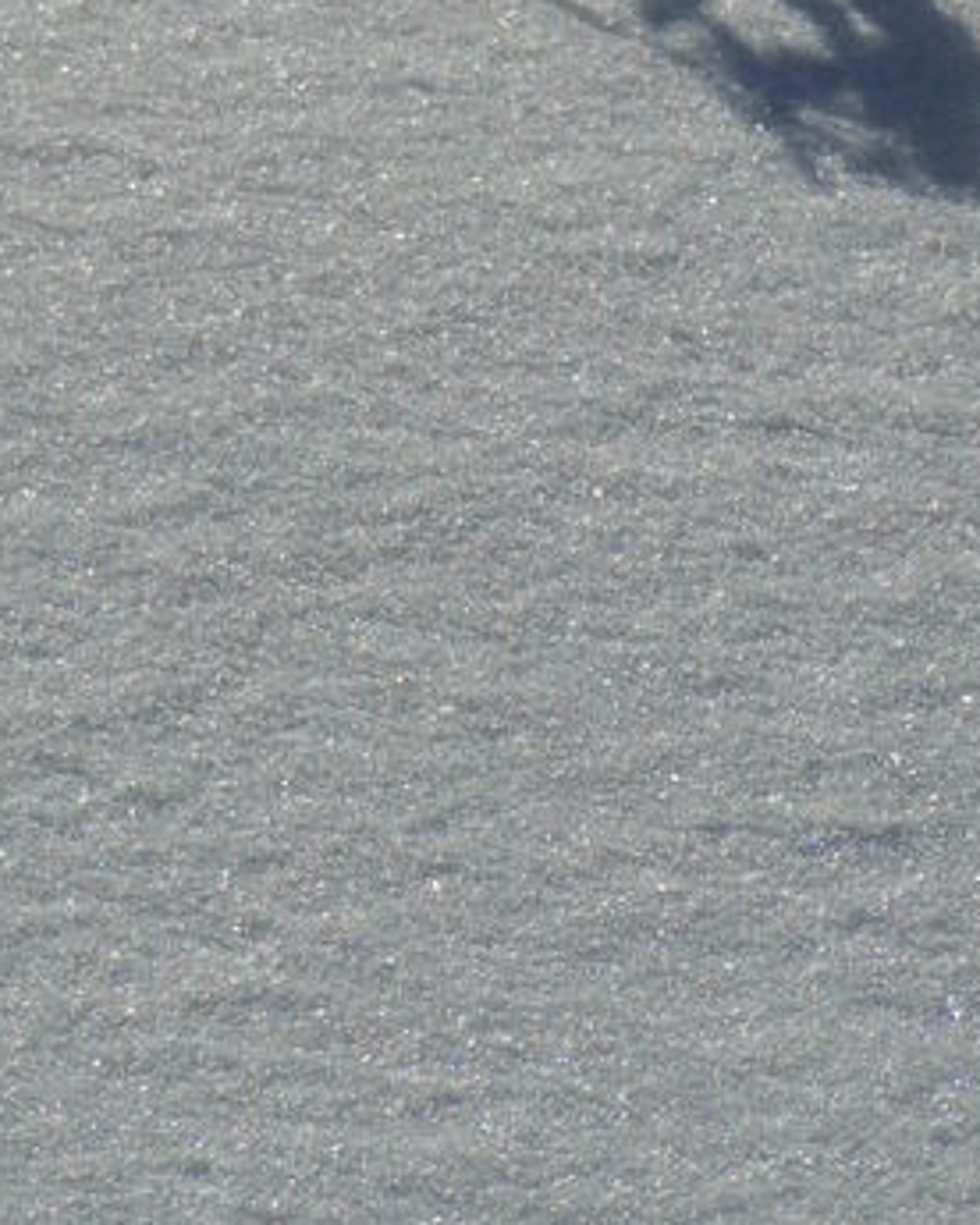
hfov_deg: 2.4
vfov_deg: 3.0
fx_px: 23095
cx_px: 73
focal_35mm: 637
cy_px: 220
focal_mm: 45
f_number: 5.8
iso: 80
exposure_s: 1/1500
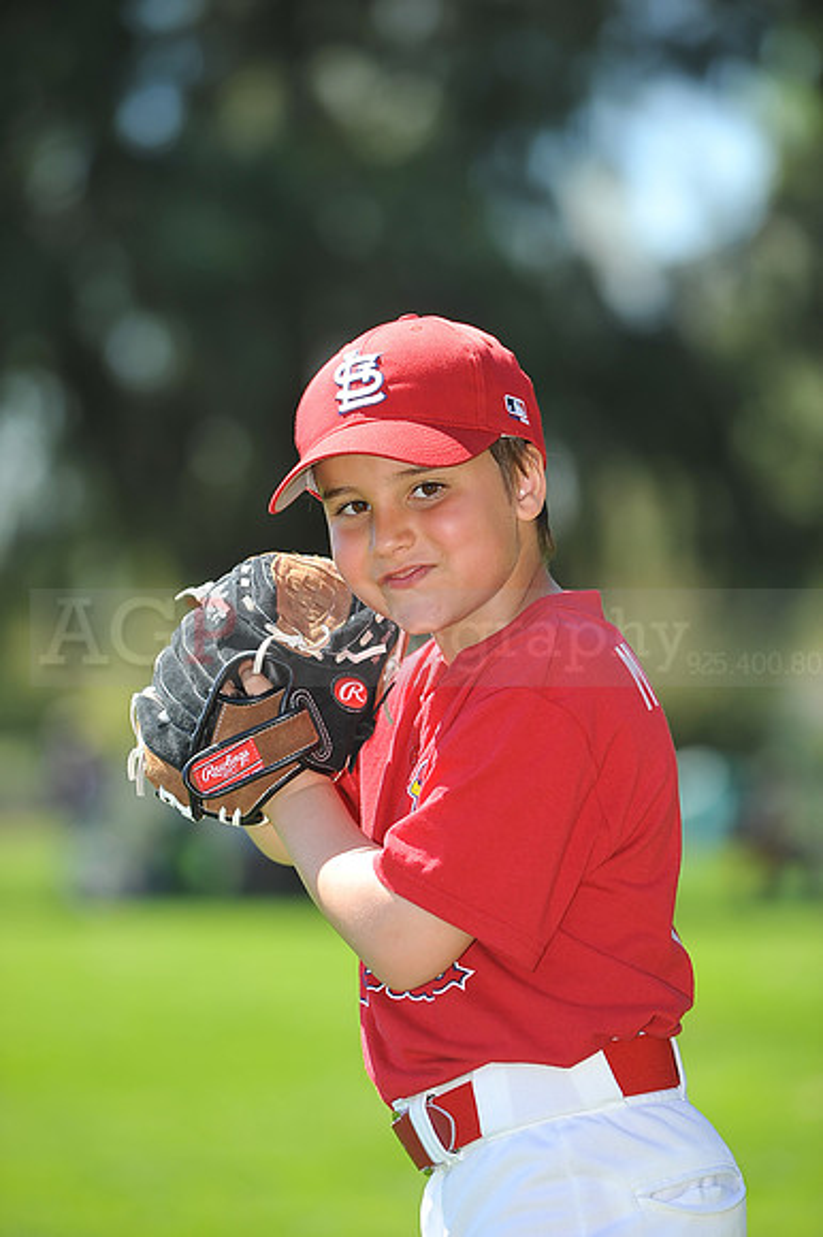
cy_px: 618
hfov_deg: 6.9
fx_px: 6866
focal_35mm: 200
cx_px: 412
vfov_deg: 10.3
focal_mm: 200
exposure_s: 1/640
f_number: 4.5
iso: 200
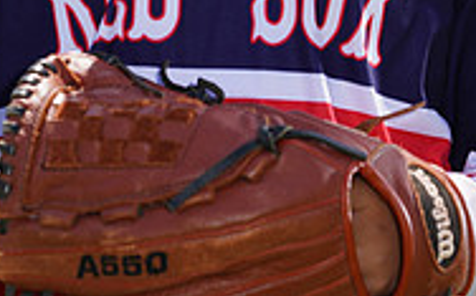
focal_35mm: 815
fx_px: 10560
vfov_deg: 1.6
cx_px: 189
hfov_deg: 2.6
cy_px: -185
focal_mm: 259
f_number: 7.1
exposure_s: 1/250
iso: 100
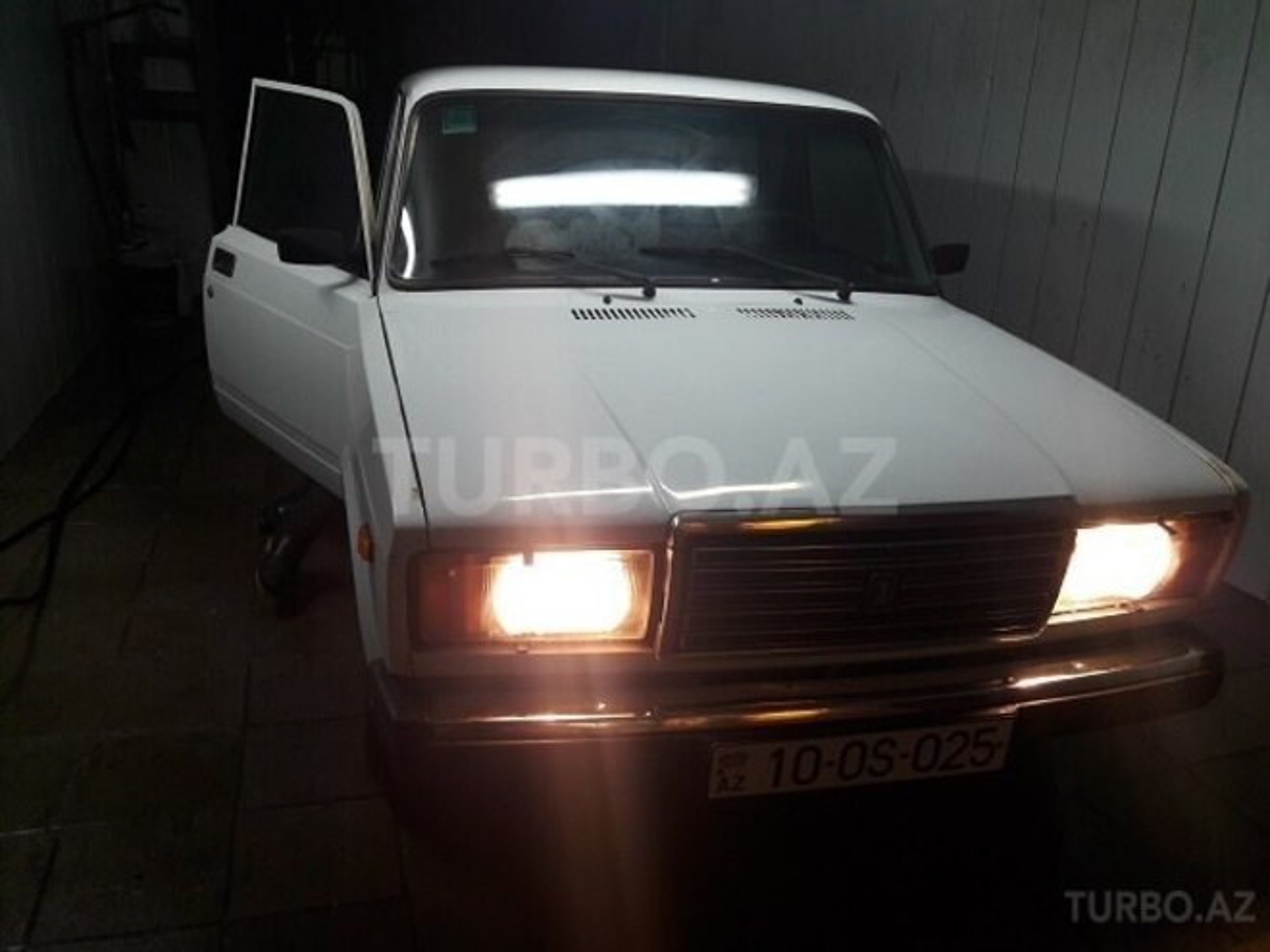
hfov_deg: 63.4
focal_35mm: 28
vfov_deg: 49.7
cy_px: 476
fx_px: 1027
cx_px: 635
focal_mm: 3.7
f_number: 1.9
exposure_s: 1/33
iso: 80
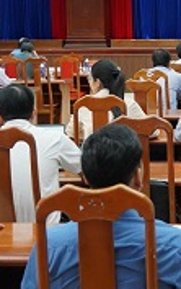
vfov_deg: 17.2
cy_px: 89
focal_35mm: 121
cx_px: 248
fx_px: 953
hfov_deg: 10.6
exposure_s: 1/160
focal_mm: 28
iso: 2000
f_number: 4.5
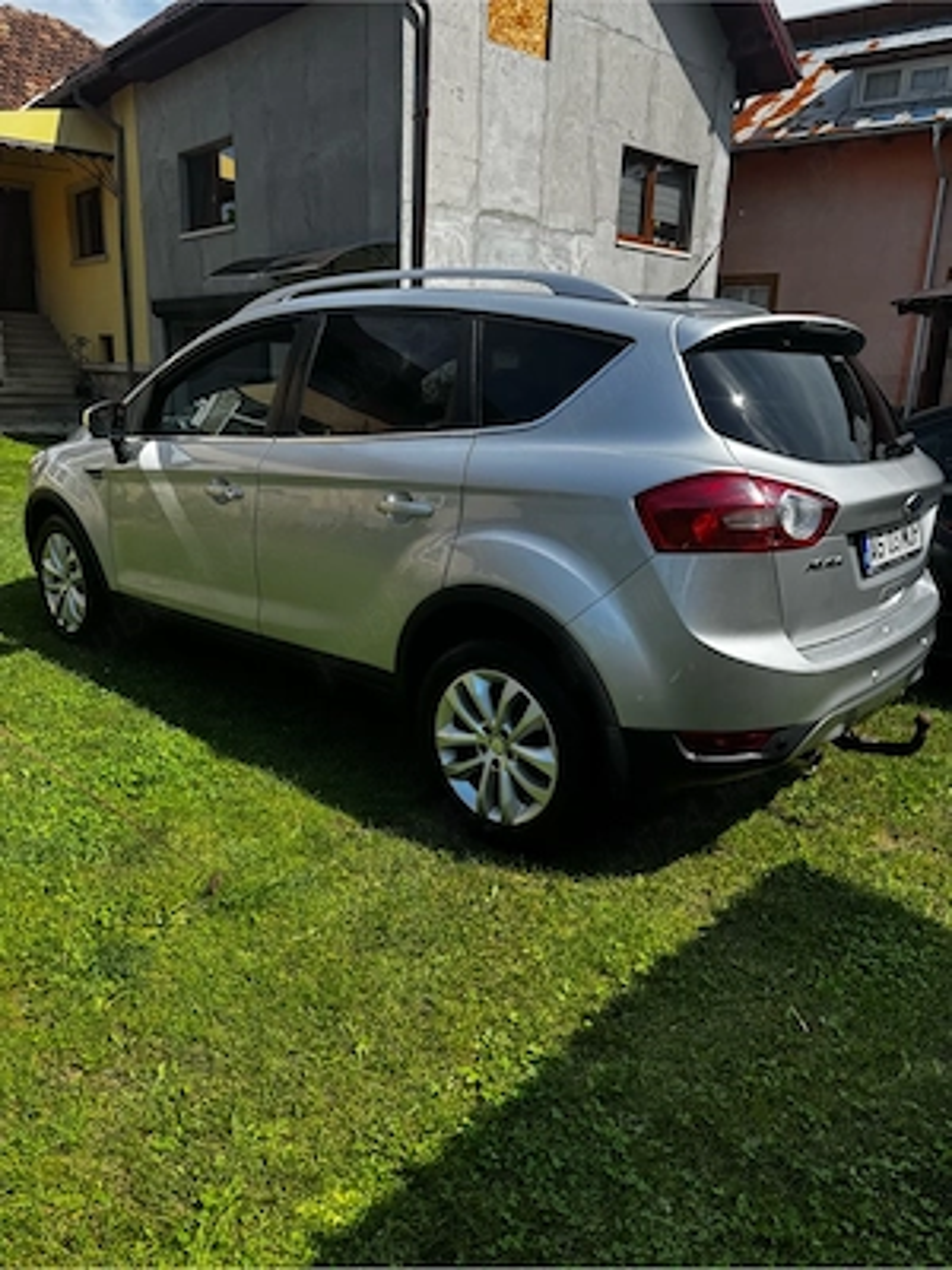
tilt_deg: -14.5
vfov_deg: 71.6
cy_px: 635
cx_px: 476
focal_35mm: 24
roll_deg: -2.6
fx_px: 880
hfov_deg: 56.8
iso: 80
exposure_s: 1/2959
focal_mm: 6.76
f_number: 1.78
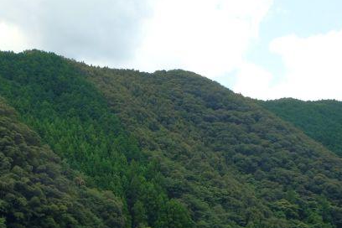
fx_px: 608
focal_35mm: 64
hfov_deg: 30.4
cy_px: 168
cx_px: 55
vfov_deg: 21.1
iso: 250
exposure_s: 1/60
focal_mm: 19.6
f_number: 11
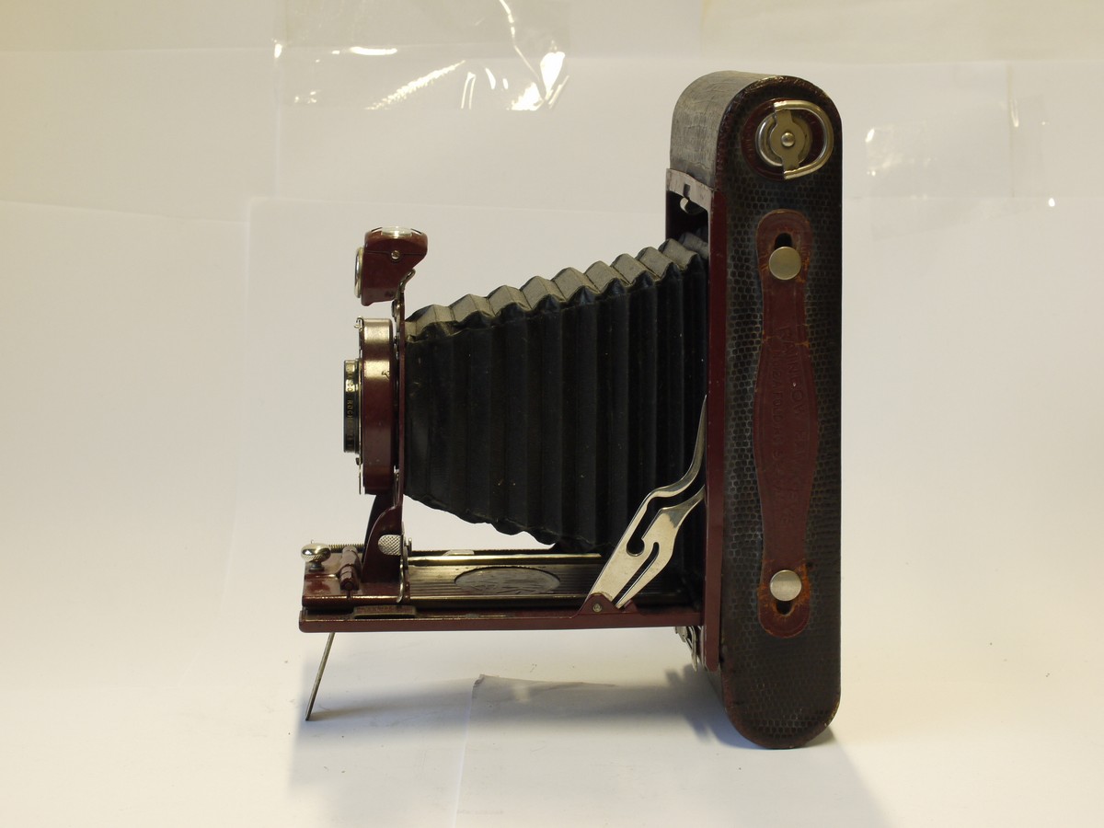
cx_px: 552
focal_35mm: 60
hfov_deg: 32.2
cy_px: 414
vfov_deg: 24.4
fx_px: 1914
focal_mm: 30
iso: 400
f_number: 9
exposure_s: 1/13
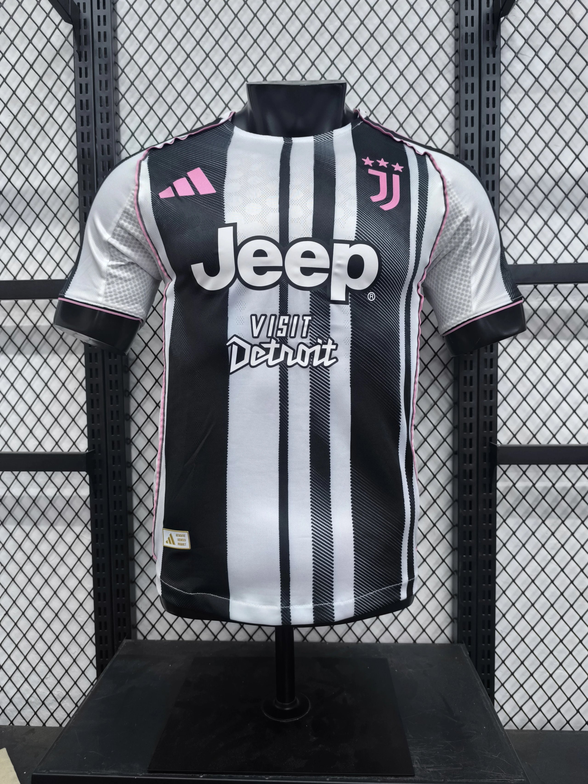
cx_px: 294
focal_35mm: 23
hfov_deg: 58.9
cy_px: 392
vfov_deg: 73.9
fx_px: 521
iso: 500
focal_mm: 6.14
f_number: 1.65
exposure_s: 1/50
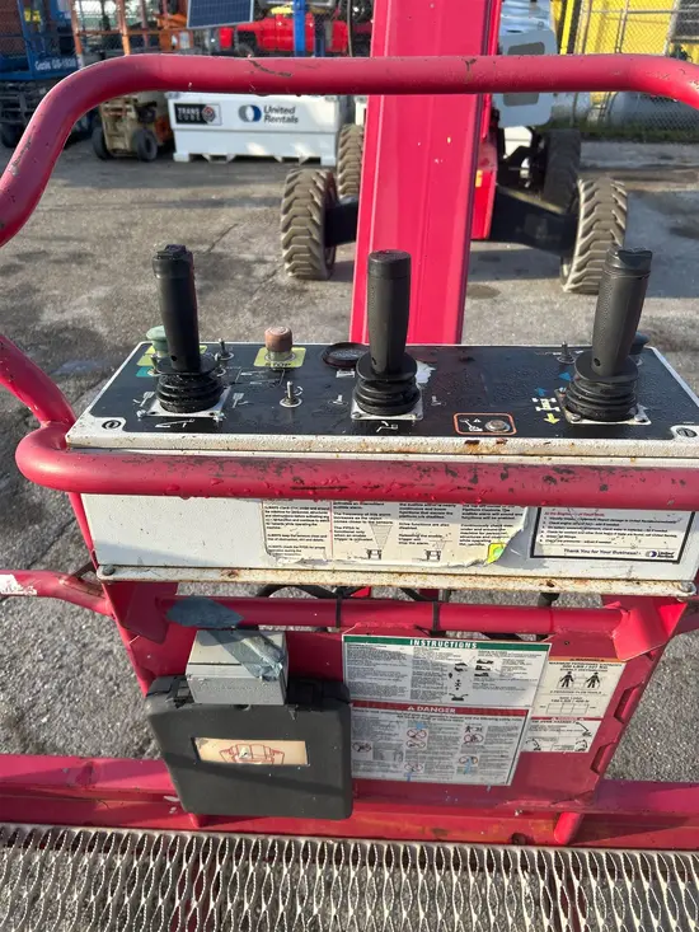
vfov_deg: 67.3
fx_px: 700
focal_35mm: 26
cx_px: 350
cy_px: 466
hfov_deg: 53.1
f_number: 1.5
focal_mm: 5.7
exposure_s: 1/1009
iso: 50
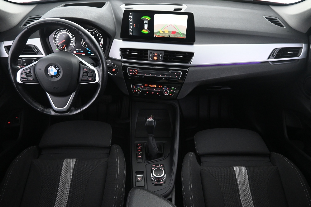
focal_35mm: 24
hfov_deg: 73.7
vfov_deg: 53.1
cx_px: 156
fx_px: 207
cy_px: 104
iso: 2200
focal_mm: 16
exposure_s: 1/25
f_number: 3.5
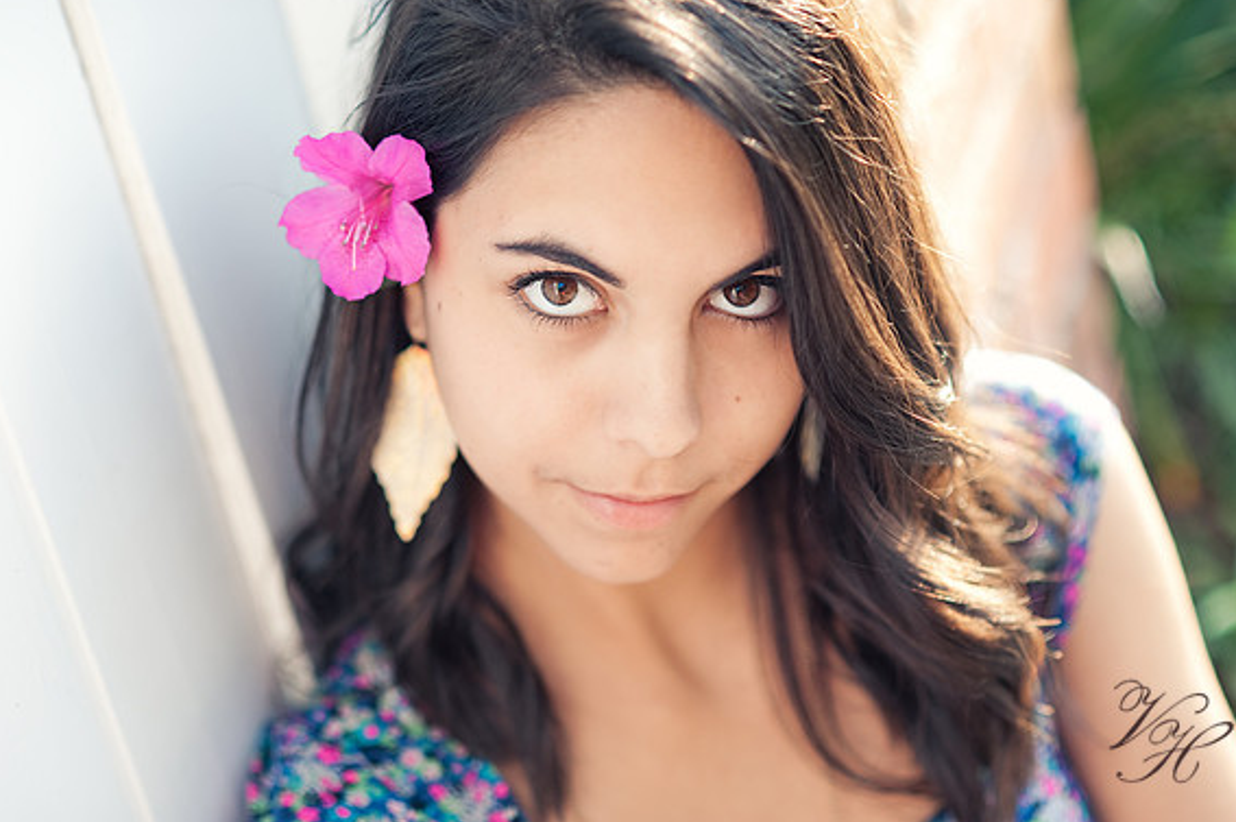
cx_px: 623
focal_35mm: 87
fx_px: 2984
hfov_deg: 23.4
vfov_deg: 15.7
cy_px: 406
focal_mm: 85
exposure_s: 1/125
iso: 200
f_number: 2.5
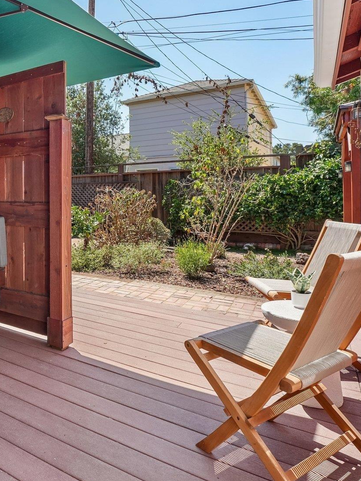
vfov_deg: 68.6
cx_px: 30
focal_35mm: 25
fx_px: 348
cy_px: 189
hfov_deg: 48.5
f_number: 8
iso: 640
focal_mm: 14
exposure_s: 1/160
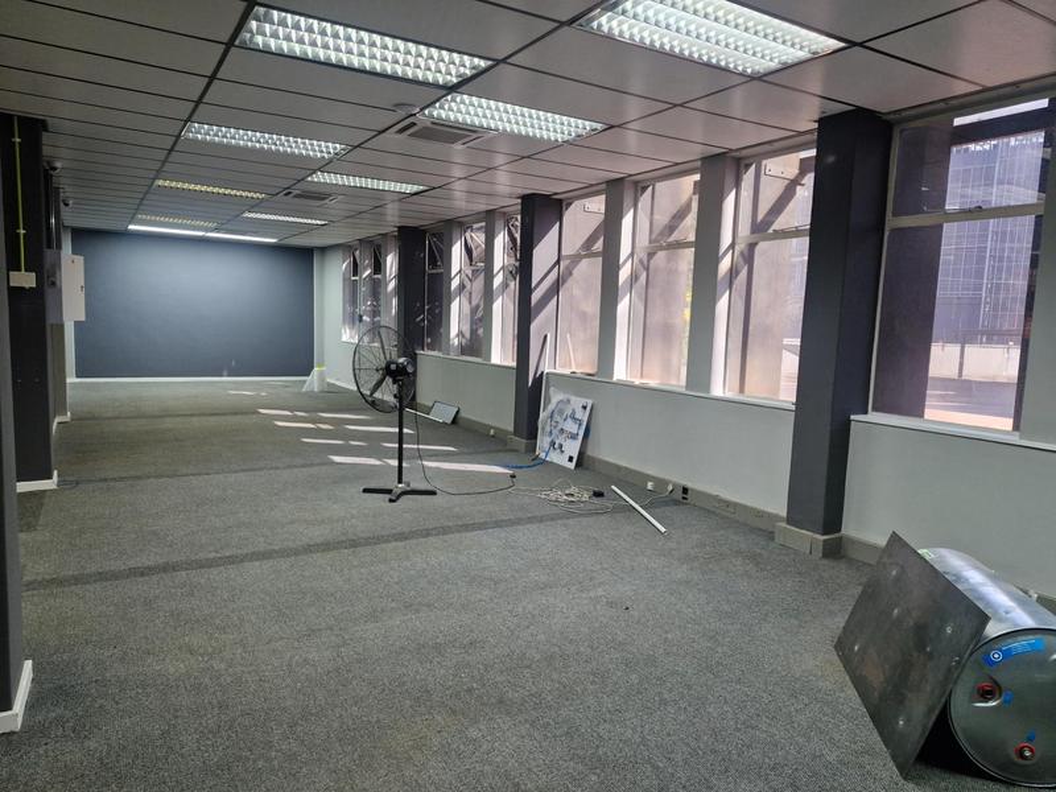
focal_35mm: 23
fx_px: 702
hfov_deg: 73.9
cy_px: 396
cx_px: 528
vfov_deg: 58.9
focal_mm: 5.54
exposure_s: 1/100
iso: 250
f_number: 1.8
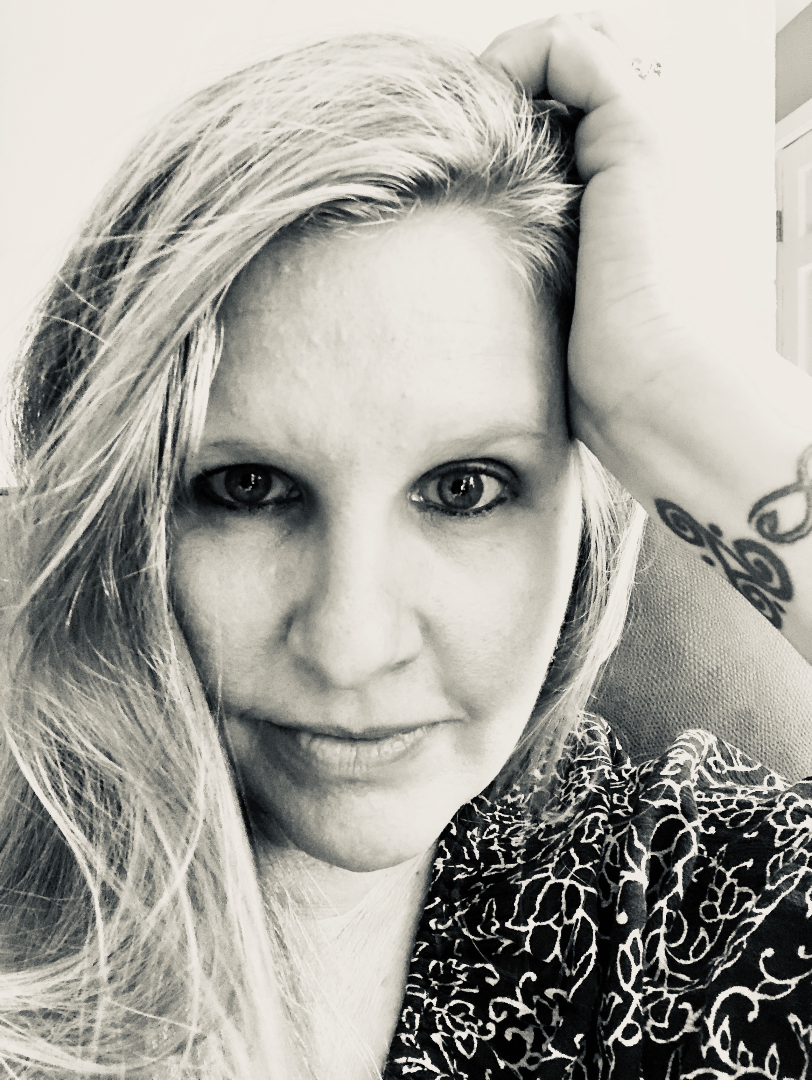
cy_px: 540
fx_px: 1000
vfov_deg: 56.8
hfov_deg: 44.2
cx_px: 406
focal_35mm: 32
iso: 250
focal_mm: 2.87
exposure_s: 1/60
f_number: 2.2
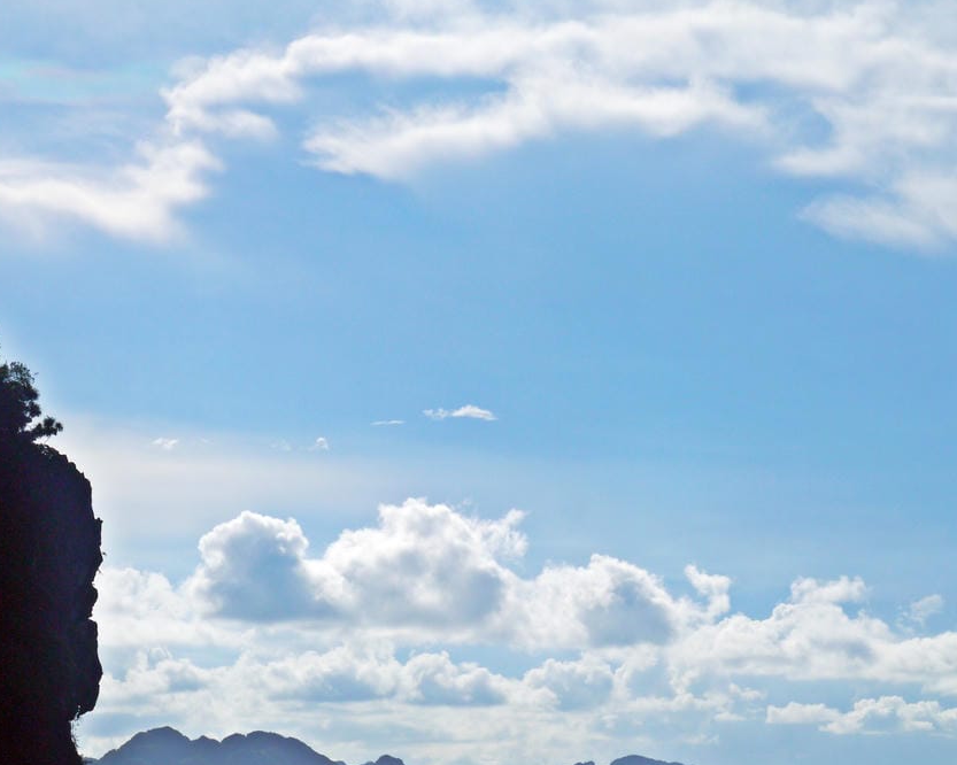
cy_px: 485
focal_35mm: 90
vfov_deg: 17.0
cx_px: 673
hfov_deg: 21.2
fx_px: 2549
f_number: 14
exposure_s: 1/800
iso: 160
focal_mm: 32
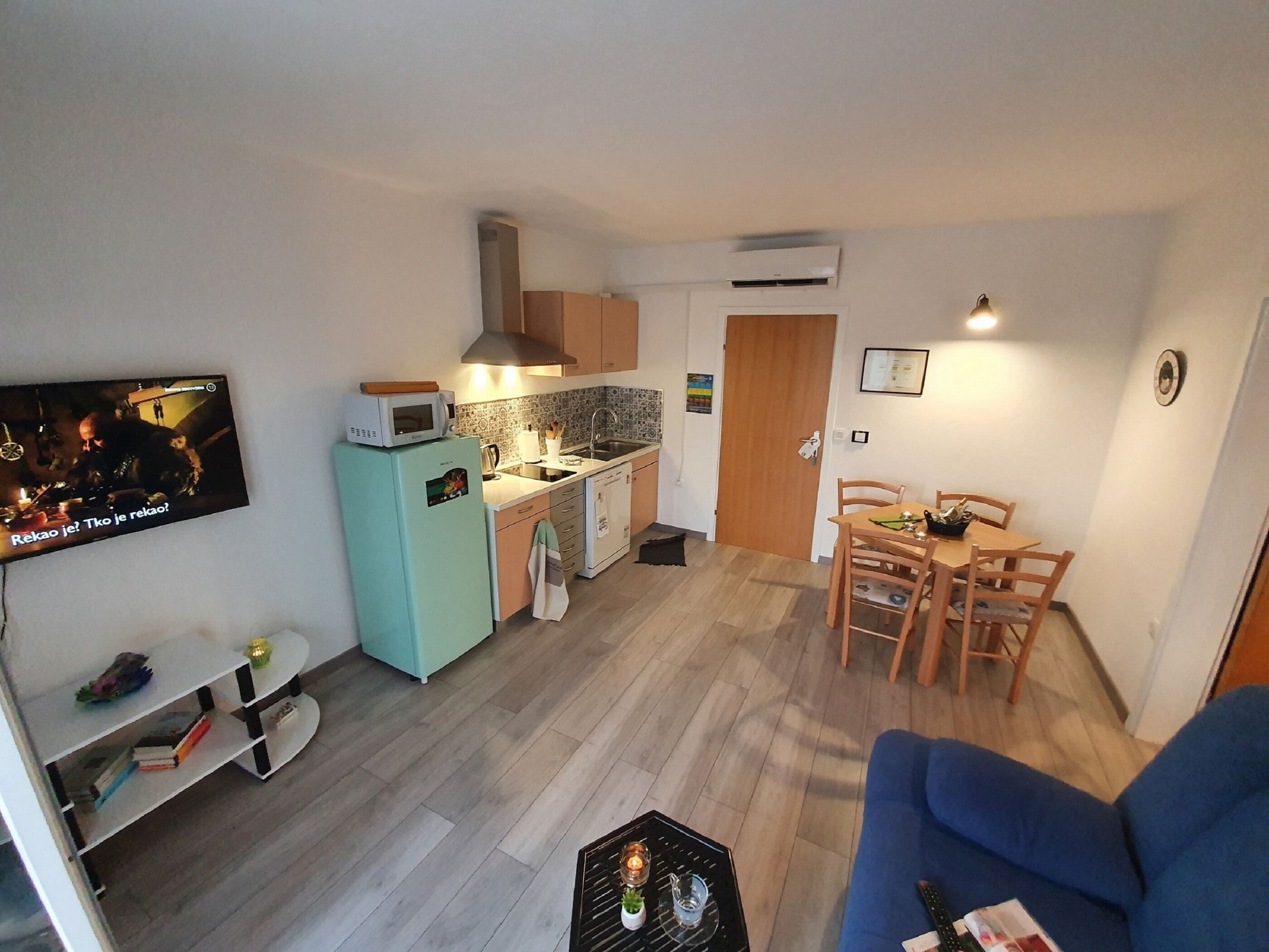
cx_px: 634
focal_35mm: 13
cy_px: 476
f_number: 2.2
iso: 400
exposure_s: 1/33
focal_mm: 1.8
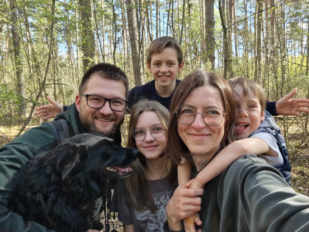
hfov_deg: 69.4
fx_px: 223
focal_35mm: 25
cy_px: 116
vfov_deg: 54.9
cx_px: 154
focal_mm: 3.3
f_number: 2.2
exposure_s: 1/100
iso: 50
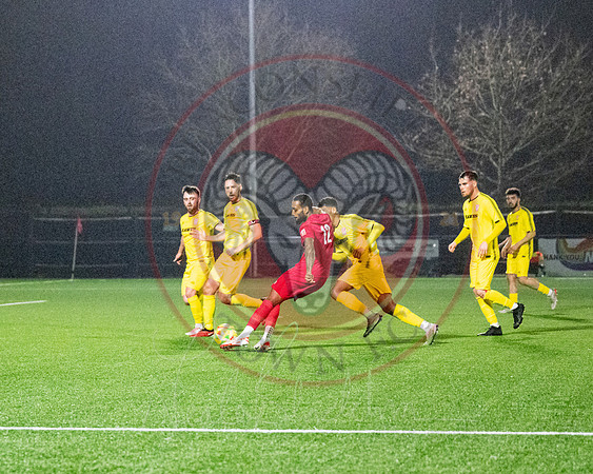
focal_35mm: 149
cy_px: 305
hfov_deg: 12.9
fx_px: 2614
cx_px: 180
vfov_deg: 10.4
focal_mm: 77
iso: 8000
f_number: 2.8
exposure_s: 1/1000
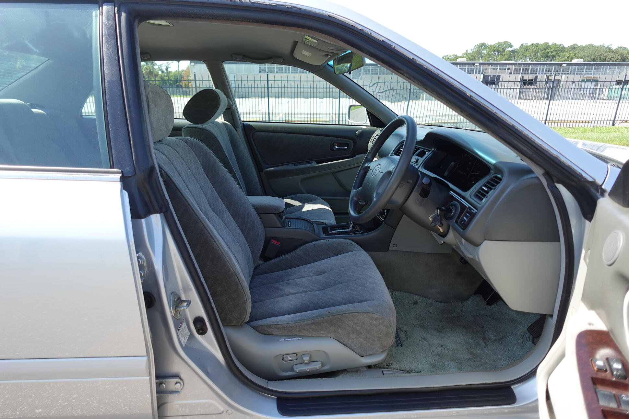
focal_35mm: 20
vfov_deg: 61.9
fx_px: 349
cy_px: 210
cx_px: 314
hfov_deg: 84.0
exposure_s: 1/800
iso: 125
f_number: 2
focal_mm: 7.6
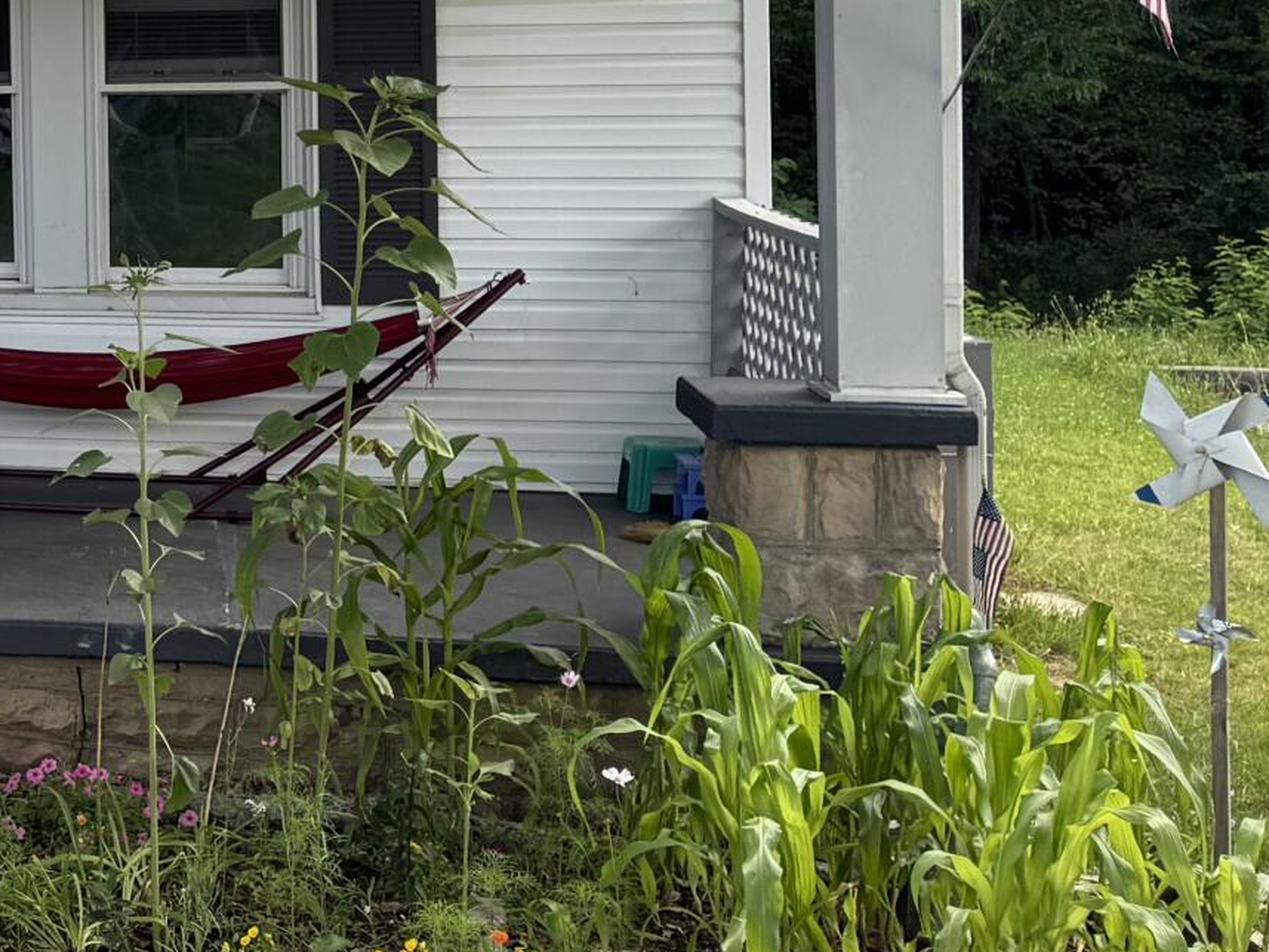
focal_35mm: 84
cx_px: -757
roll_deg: +0.7
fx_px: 3080
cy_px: 68
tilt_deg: -1.3
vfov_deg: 17.3
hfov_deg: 19.5
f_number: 1.78
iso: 80
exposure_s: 1/756
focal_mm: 6.76
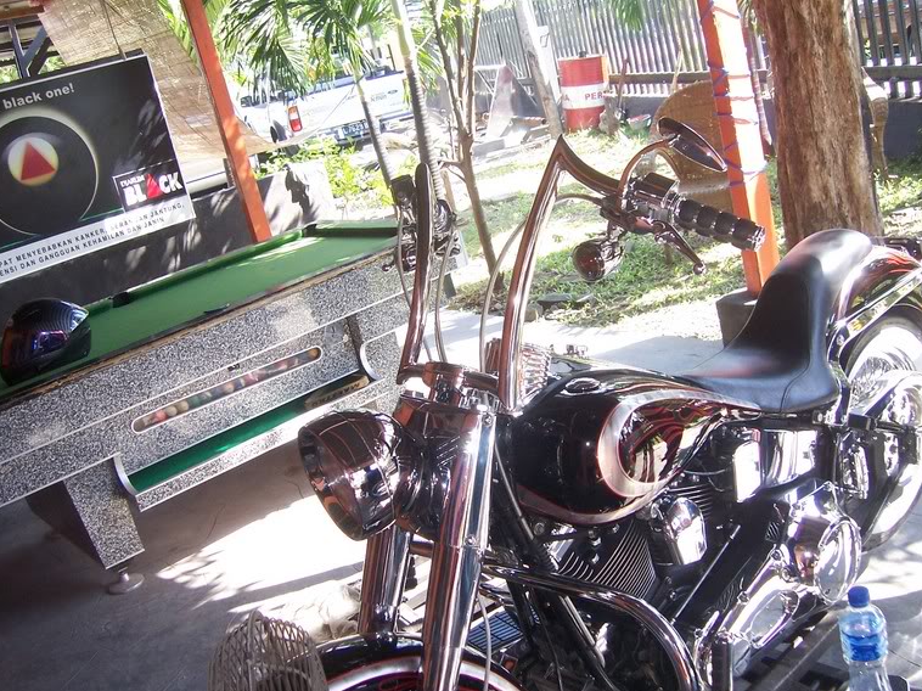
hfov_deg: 49.0
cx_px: 440
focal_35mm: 38
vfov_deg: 37.7
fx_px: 1012
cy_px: 364
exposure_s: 1/90
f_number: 3
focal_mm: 6
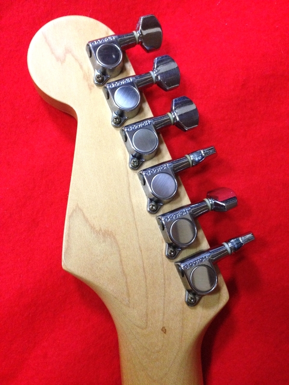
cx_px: 144
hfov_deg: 42.9
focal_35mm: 33
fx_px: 367
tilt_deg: -74.6
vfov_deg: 55.4
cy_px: 192
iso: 320
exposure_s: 1/20
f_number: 2.4
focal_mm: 4.12
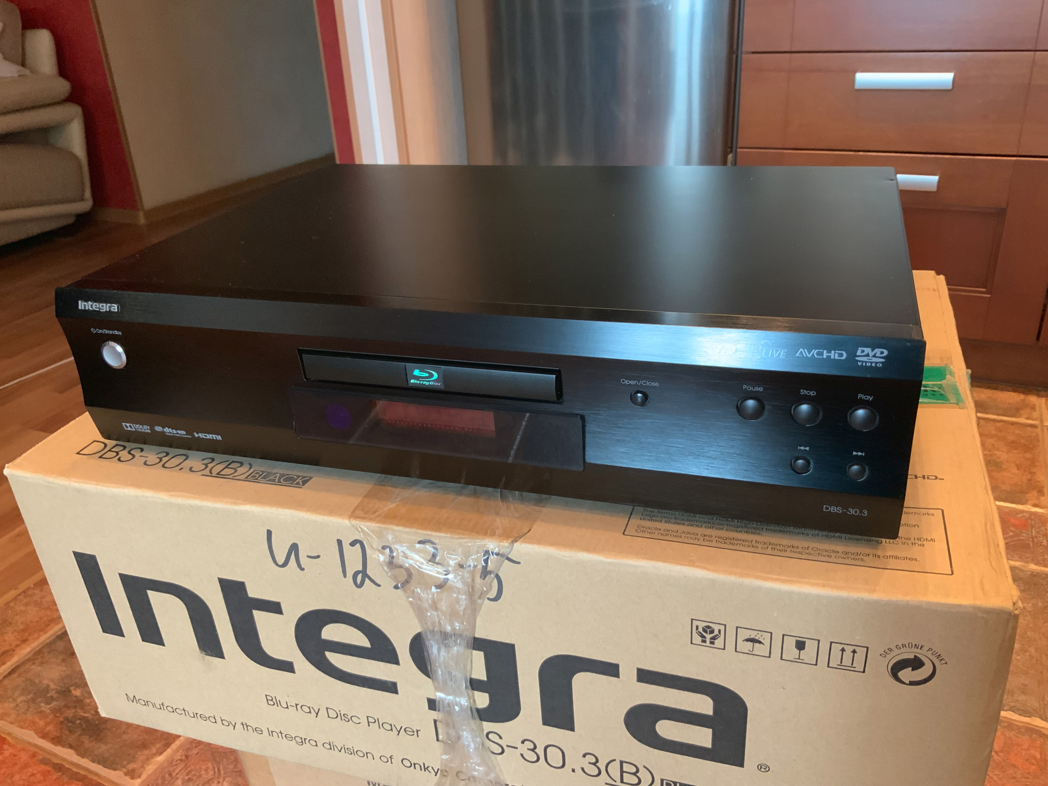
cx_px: 524
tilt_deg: -27.5
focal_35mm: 29
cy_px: 393
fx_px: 878
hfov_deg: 61.7
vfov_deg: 48.2
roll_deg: +2.9
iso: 200
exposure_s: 1/33
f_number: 1.8
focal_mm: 3
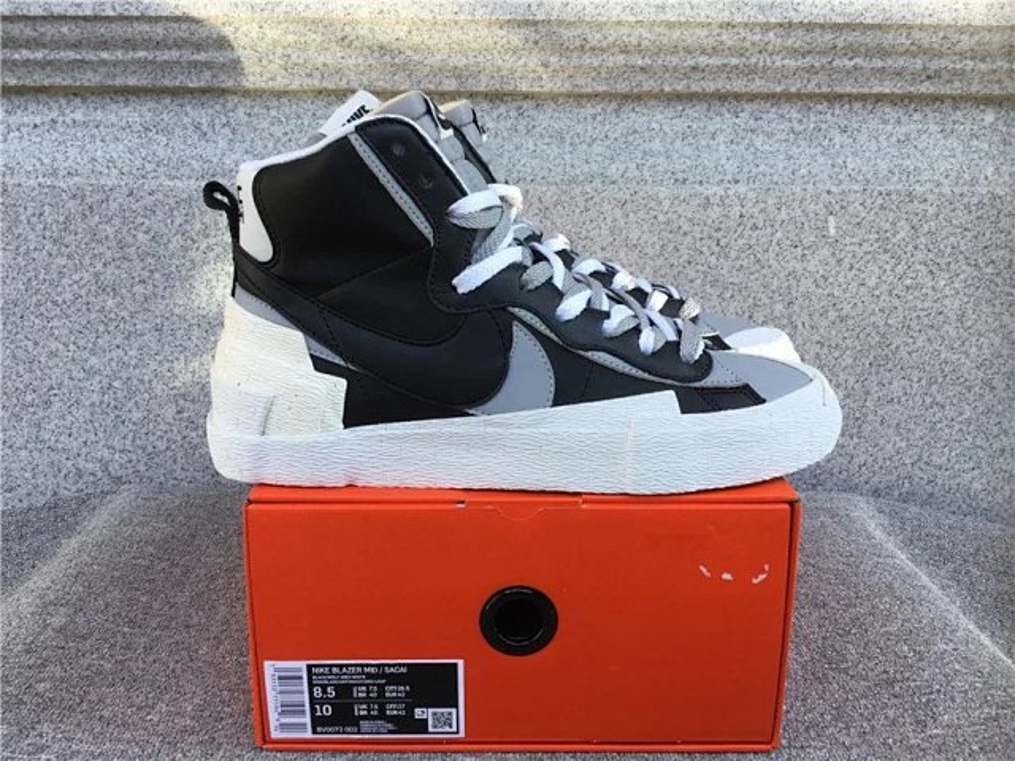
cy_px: 380
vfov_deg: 45.4
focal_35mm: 31
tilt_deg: -14.9
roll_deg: +0.1
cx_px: 508
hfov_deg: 58.4
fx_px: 909
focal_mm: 3.3
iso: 25
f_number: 2.4
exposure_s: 1/123
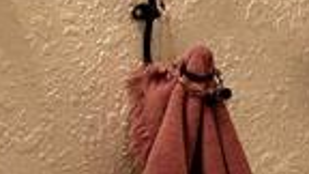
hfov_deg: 9.5
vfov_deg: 6.0
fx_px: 1655
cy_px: 4
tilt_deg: -10.8
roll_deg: +1.6
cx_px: 732
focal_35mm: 202
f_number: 1.5
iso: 200
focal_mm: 5.7
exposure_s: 1/60
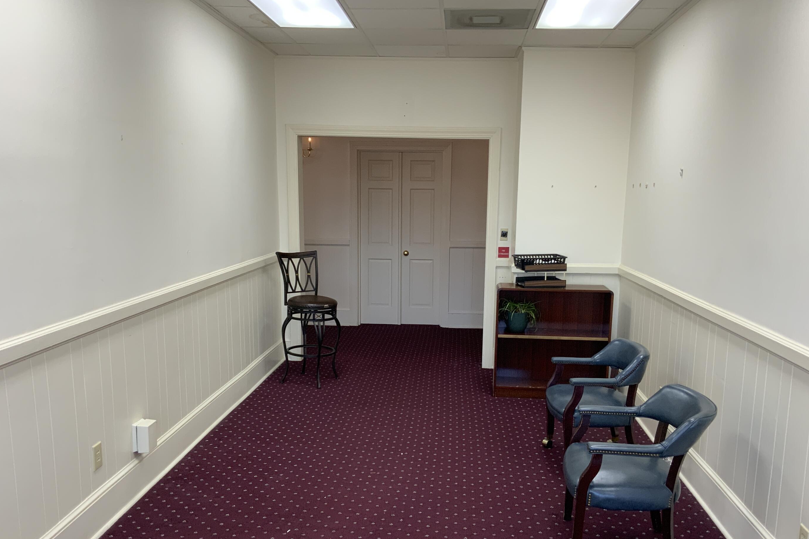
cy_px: 321
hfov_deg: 57.2
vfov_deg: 39.8
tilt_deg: -6.9
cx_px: 413
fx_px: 742
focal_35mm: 33
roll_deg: -1.2
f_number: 1.8
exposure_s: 1/62
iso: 40
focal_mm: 3
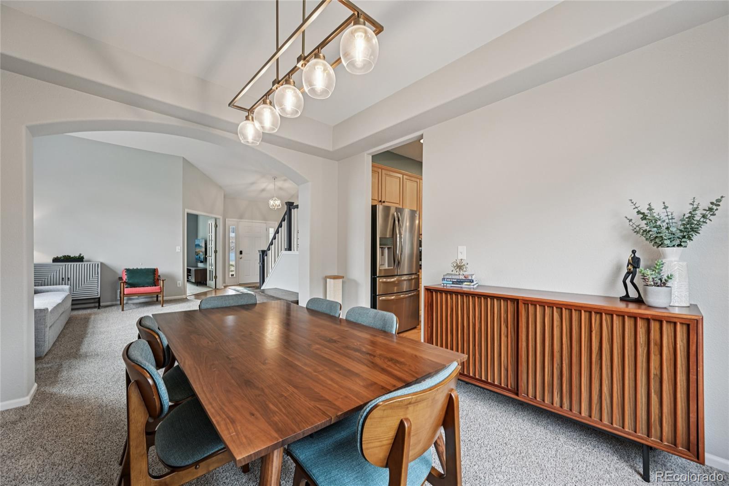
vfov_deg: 81.2
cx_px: 364
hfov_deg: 104.3
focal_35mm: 14
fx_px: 283
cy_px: 243
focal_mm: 14
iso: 400
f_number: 8
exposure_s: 1/13
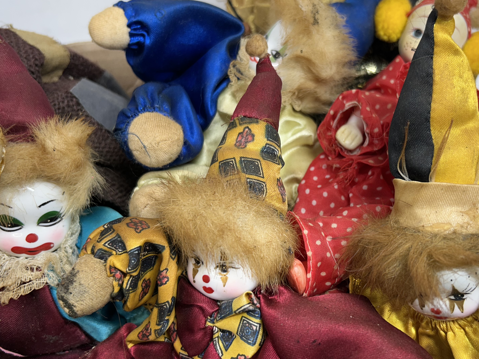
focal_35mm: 37
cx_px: 280
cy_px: 179
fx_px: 512
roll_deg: +1.2
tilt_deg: -44.4
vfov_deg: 38.7
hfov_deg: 49.9
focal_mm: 5.7
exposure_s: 1/120
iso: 40
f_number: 1.5
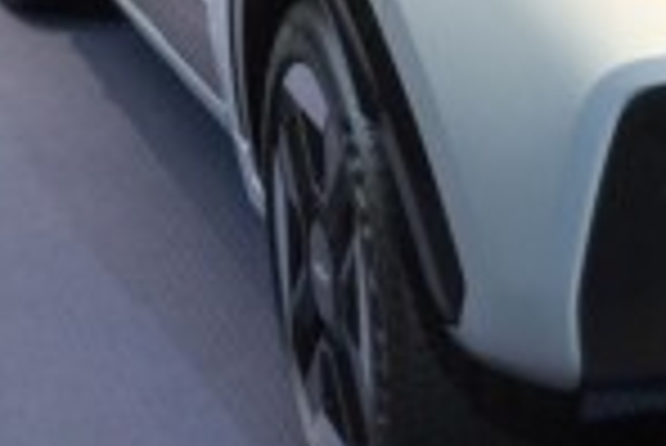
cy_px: -255
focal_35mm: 151
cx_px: 1346
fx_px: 2796
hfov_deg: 12.0
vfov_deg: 8.9
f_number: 3.2
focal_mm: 21.4
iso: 1600
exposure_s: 1/100
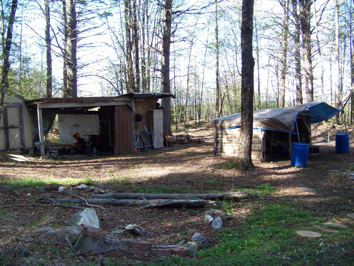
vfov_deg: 39.7
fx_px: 368
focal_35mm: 36
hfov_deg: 51.4
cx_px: 177
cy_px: 133
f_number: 2.8
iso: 69
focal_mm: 5.85
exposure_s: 1/100
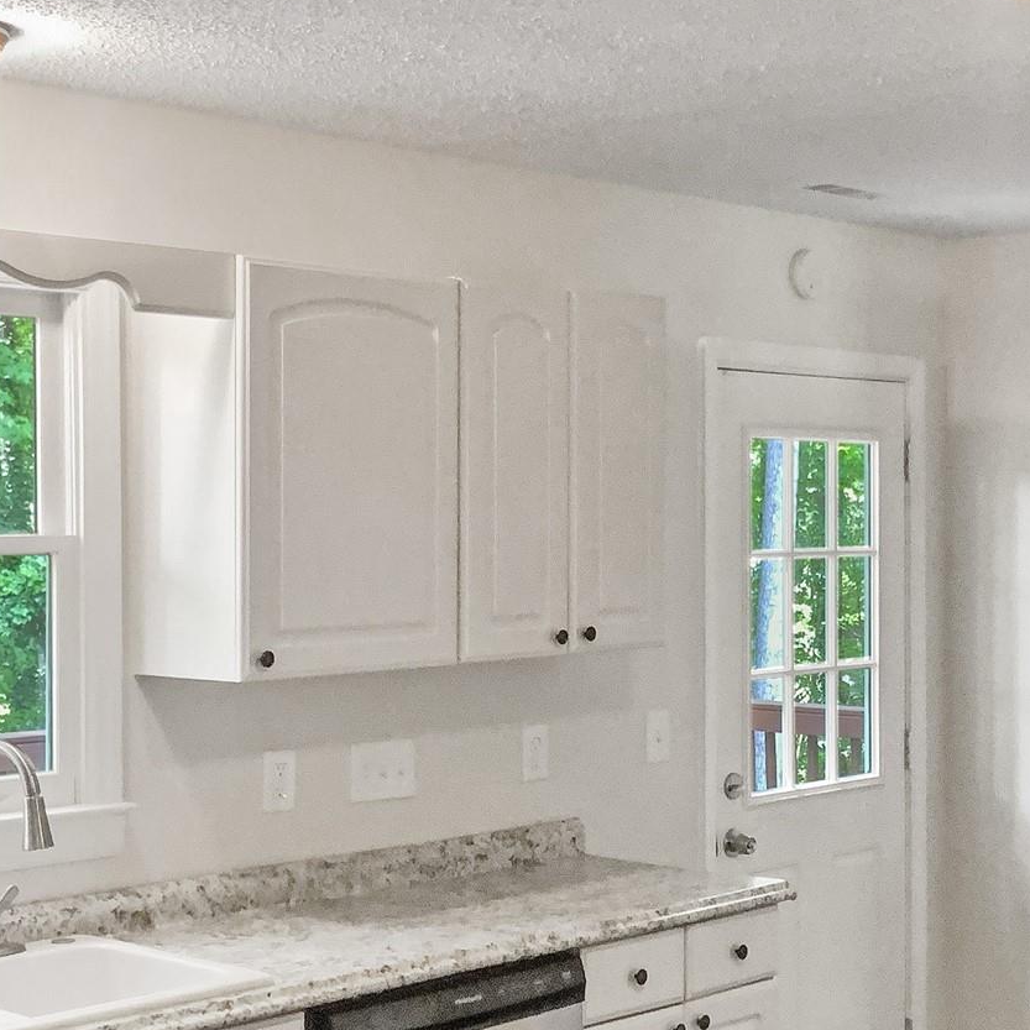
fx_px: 2121
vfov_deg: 26.9
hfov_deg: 26.9
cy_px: 793
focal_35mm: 63
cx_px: 778
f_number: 1.8
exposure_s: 1/60
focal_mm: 3
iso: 160
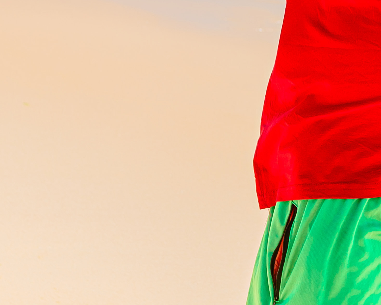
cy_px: -51
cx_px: 416
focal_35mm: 186
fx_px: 2096
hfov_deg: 10.3
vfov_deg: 8.2
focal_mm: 33
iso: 100
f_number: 3.5
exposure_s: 1/1000
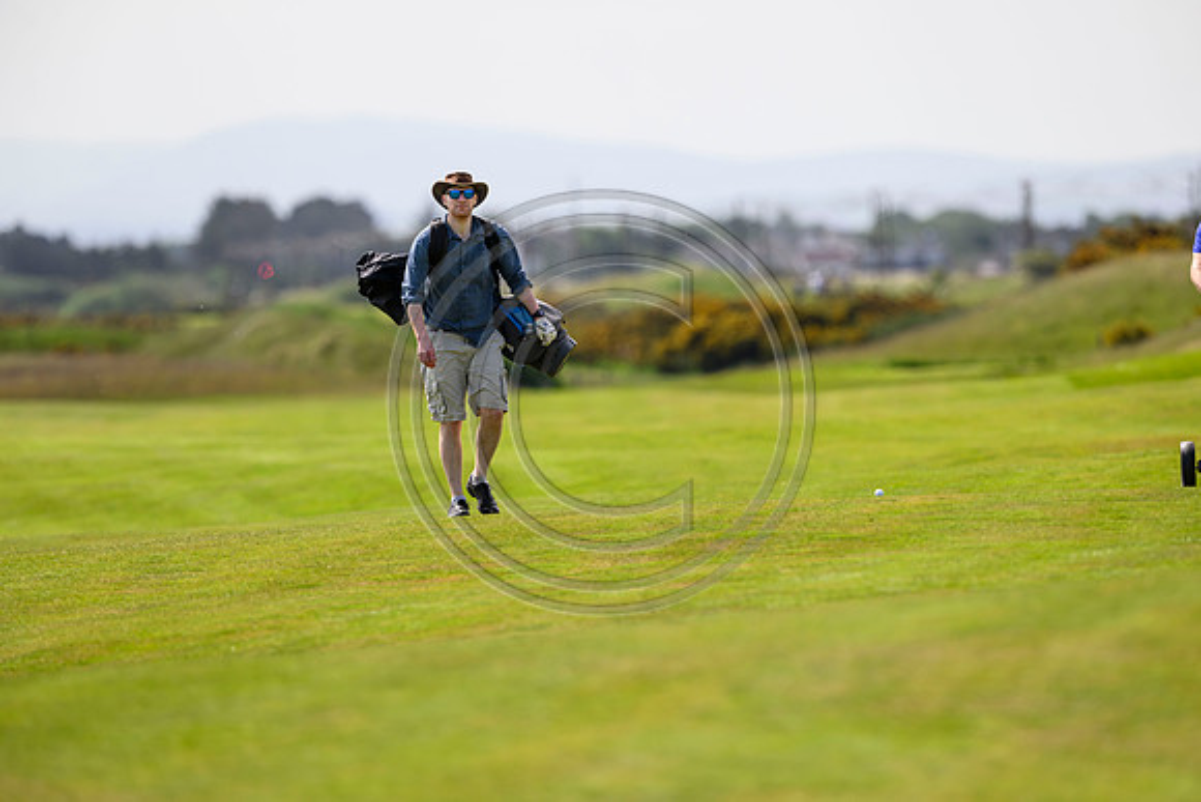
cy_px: 401
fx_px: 13347
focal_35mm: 400
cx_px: 600
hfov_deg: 5.2
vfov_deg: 3.4
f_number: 4
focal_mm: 400
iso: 500
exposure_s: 1/4000
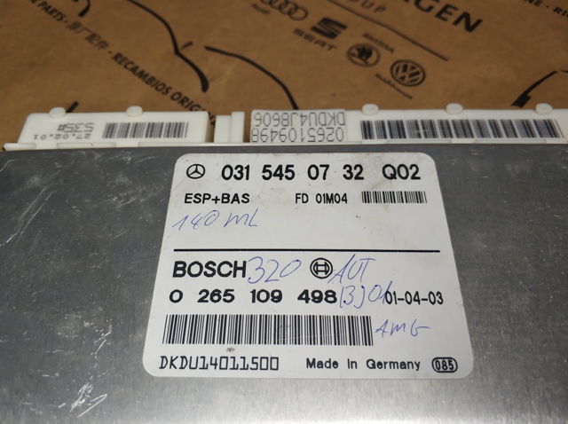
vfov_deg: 51.2
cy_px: 212
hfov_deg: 65.4
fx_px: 442
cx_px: 284
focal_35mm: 27
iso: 175
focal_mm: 3.82
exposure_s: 1/50
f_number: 1.8
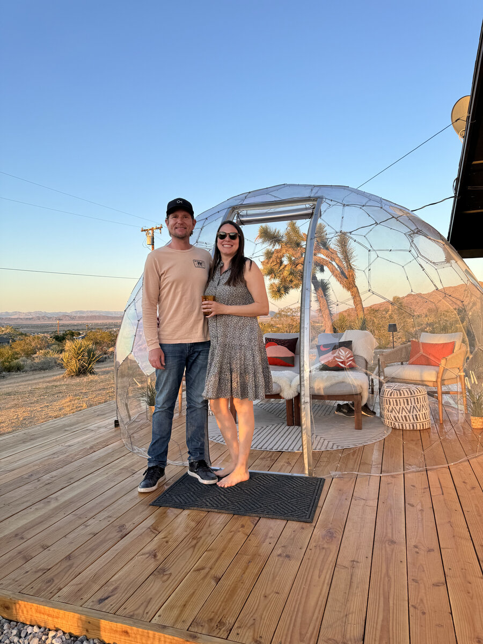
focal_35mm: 24
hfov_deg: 56.8
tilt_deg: -1.3
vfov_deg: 71.6
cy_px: 322
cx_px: 242
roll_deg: +1.3
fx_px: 446
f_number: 1.78
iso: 80
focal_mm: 6.76
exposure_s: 1/802
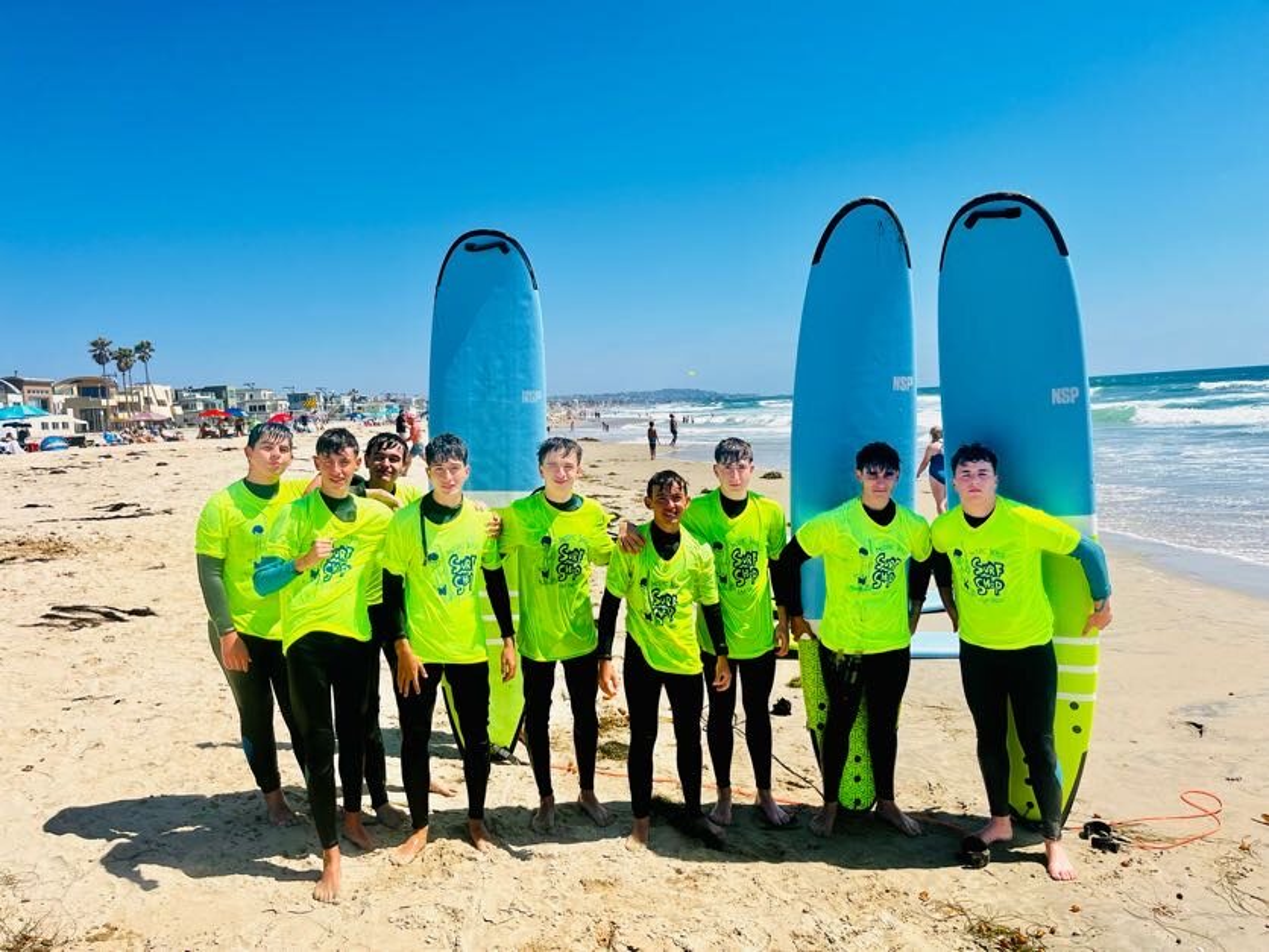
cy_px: 476
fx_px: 953
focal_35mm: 26
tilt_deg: -4.0
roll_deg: +3.7
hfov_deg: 67.3
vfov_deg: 53.1
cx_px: 634
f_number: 1.6
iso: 50
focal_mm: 5.1
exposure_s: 1/5076
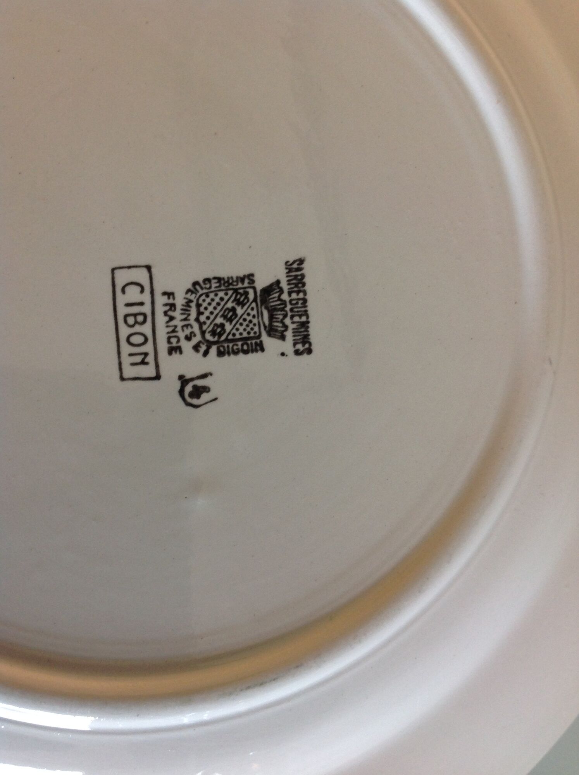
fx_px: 783
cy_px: 388
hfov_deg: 40.6
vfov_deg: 52.7
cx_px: 290
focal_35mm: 35
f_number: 2.4
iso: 64
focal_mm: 4.28
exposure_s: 1/15
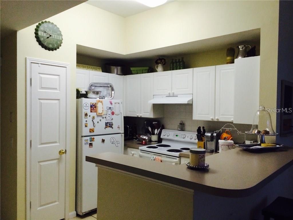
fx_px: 254
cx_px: 146
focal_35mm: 30
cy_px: 110
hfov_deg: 60.0
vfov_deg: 46.8
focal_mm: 4.12
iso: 250
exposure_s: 1/30
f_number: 2.2
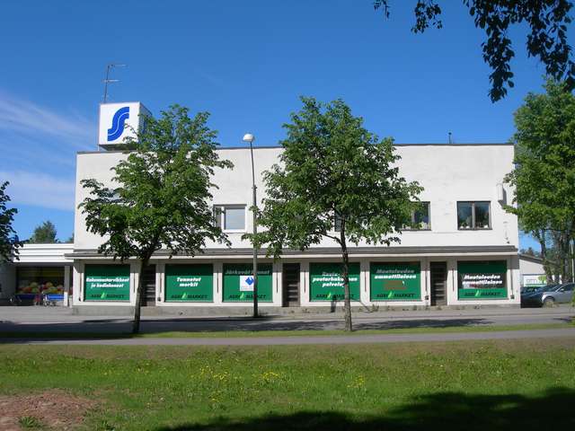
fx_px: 631
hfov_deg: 49.0
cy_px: 216
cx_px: 288
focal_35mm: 38
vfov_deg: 37.7
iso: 50
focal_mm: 7.8
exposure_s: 1/694
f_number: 4.8
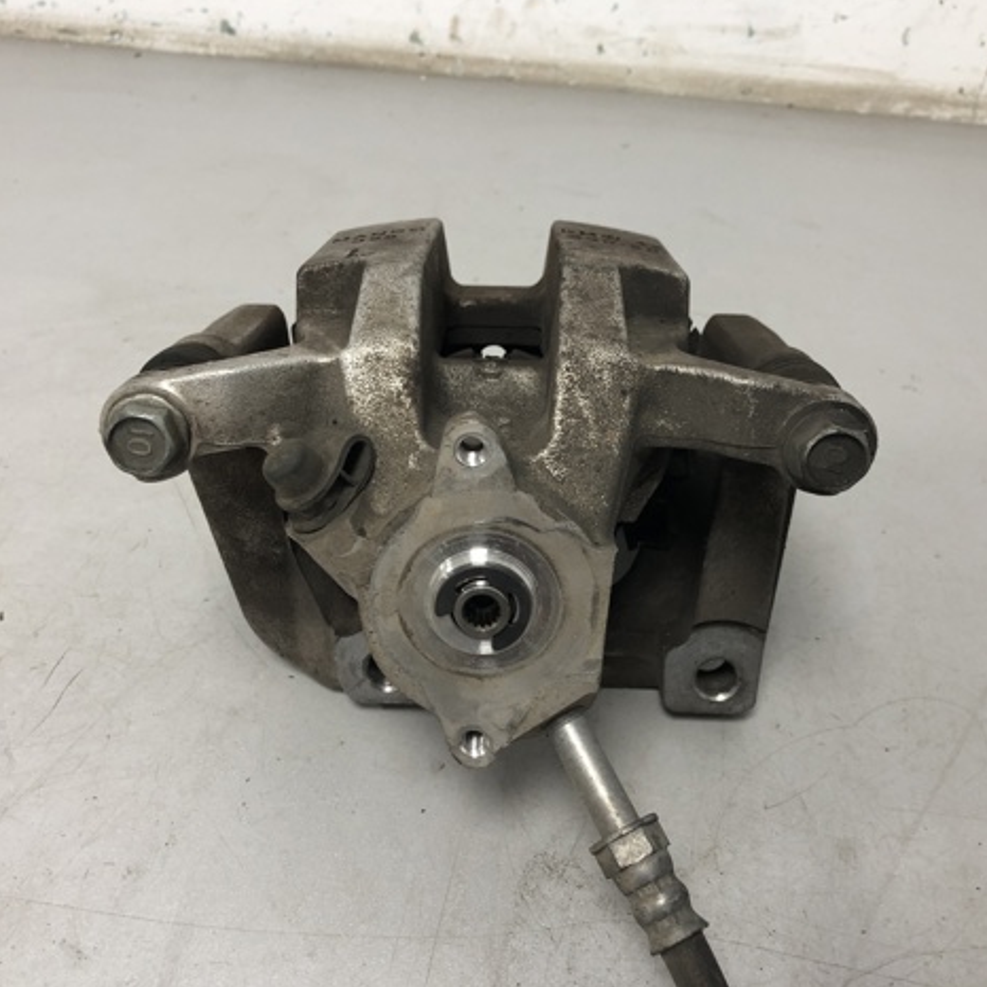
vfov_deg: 48.4
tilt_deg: -41.6
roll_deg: -0.2
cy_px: 483
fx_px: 1097
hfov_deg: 48.4
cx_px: 504
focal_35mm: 34
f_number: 1.8
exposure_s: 1/33
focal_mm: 4
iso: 40
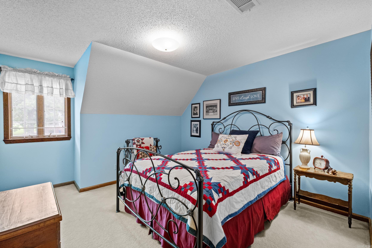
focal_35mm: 15
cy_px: 124
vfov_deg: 77.3
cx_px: 186
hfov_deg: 100.4
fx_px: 155
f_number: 8
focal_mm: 10
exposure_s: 1/1.67
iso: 400
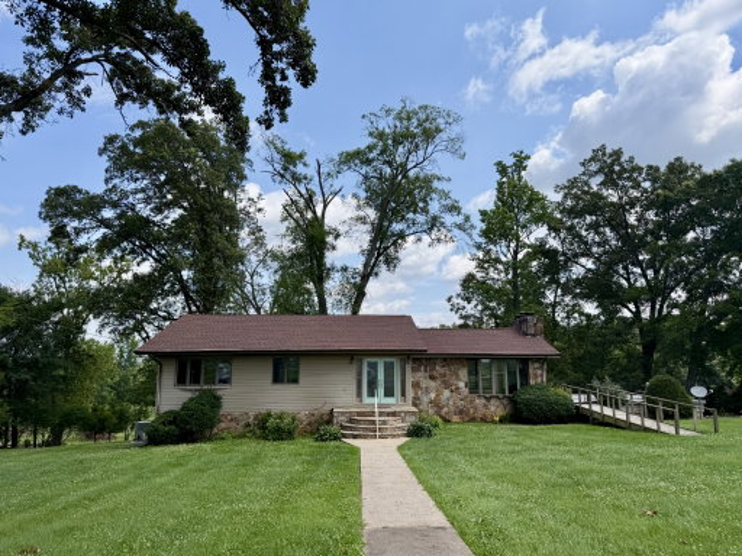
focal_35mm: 24
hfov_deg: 71.6
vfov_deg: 56.8
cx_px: 371
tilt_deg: +7.7
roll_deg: +0.6
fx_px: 514
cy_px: 278
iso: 80
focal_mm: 6.76
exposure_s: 1/4405
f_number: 1.78
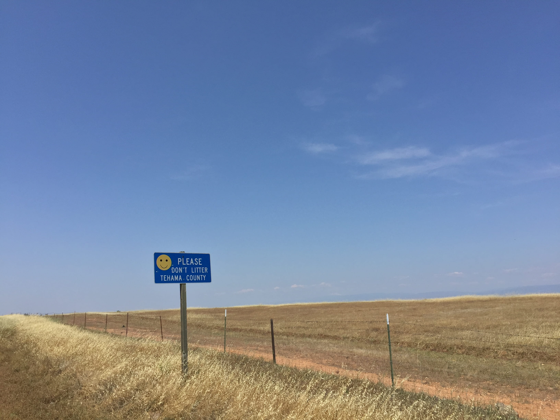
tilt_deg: +12.0
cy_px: 210
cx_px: 280
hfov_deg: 61.7
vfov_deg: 48.2
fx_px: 469
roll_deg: +0.4
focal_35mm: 29
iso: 32
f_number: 2.2
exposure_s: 1/3300
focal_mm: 4.15
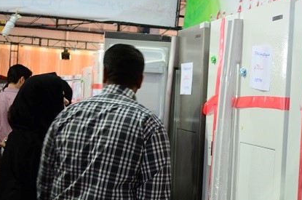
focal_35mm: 86
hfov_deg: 23.4
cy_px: 123
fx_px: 720
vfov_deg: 15.8
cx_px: 239
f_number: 5
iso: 800
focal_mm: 34
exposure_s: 1/25
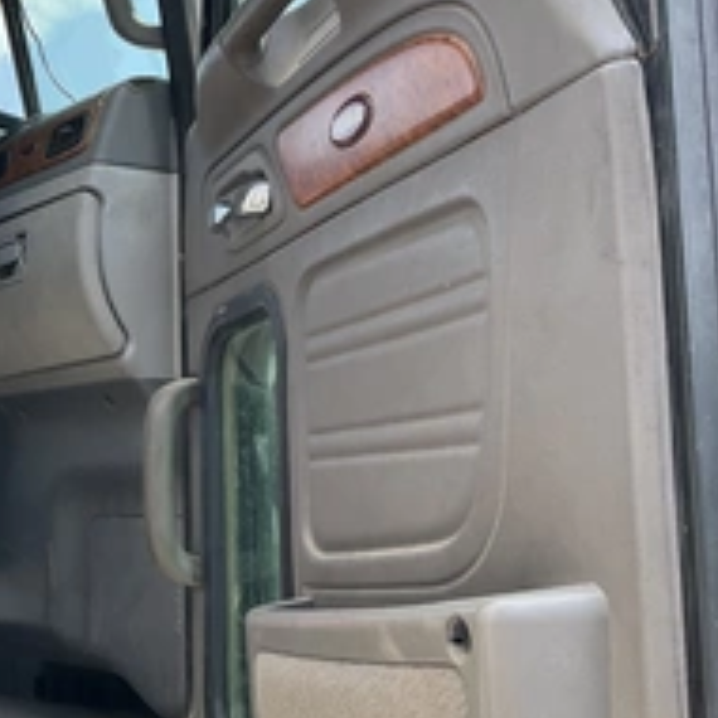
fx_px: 1267
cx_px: 23
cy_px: 348
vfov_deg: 31.6
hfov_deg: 29.8
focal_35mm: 54
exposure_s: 1/397
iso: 25
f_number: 1.8
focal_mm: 3
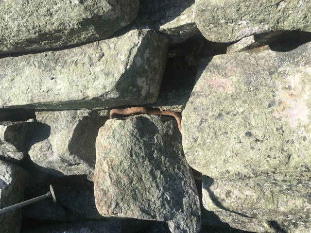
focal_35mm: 29
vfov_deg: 48.2
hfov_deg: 61.7
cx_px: 156
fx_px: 261
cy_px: 116
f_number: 2.2
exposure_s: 1/974
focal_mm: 4.15
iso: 25
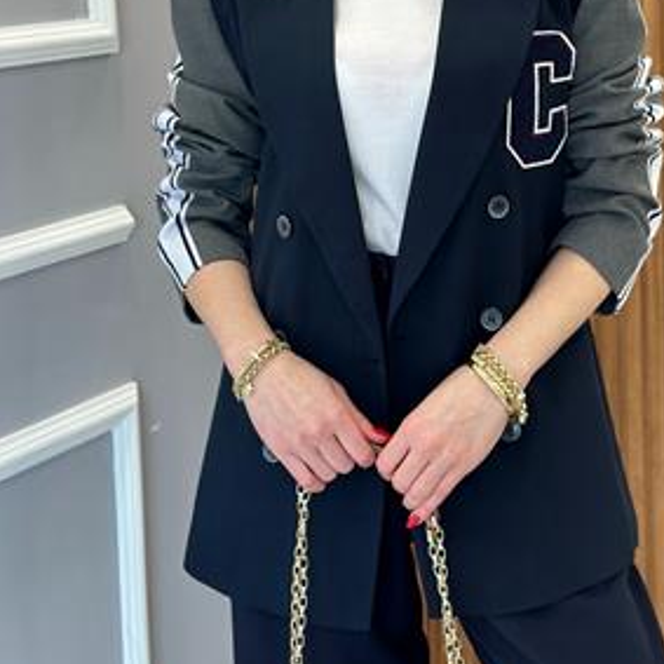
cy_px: 143
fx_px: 1693
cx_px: 415
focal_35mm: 78
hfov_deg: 22.1
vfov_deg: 21.9
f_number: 1.78
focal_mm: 6.86
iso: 125
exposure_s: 1/71
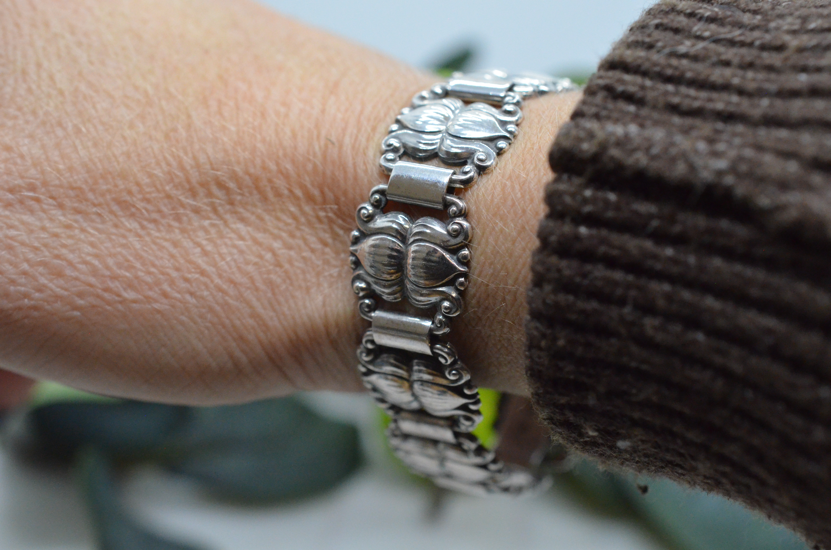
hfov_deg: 33.5
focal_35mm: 60
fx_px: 1382
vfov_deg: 22.5
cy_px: 275
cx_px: 416
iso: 4000
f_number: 6.3
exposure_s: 1/1000
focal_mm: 40
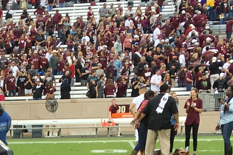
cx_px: -146
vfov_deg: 9.0
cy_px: 350
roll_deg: +1.5
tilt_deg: -14.0
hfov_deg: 13.6
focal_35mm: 139
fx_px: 899
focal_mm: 4.15
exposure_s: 1/230
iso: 25
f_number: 2.2
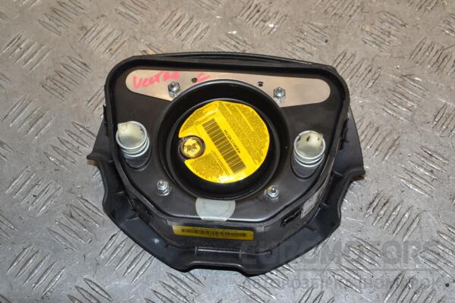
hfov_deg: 31.9
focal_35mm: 63
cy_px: 152
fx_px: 796
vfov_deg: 21.6
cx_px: 228
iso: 800
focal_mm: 42
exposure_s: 1/200
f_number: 8
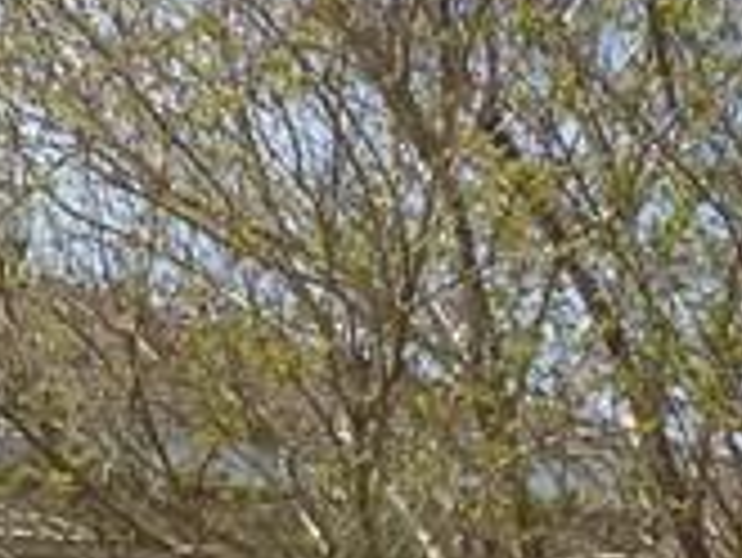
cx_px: 99
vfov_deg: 7.1
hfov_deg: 9.6
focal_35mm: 205
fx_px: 4397
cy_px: 864
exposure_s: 1/1355
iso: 50
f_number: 2.4
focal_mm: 4.12
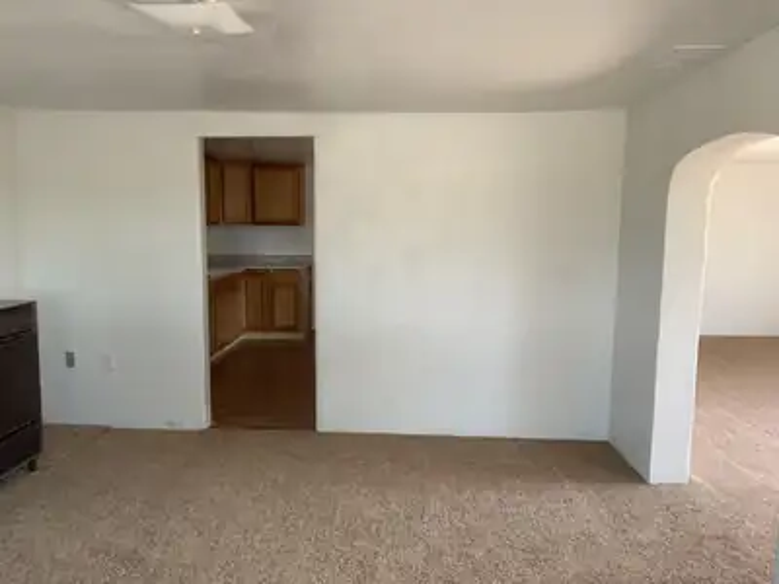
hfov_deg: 61.7
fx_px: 653
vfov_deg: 48.2
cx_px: 390
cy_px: 292
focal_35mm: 29
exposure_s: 1/122
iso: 64
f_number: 1.8
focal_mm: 3
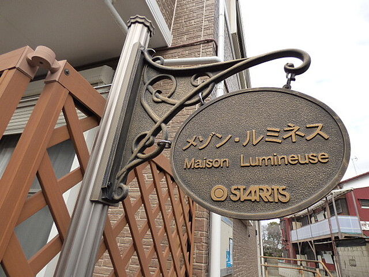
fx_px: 213
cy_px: 138
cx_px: 184
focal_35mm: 20
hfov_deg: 81.7
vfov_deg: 66.0
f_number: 2.8
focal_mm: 3.58
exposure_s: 1/1000
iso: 160
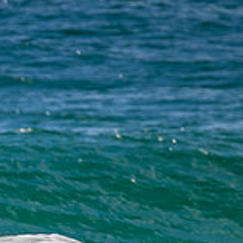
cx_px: -164
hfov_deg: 0.7
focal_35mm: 2520
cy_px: 278
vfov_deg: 0.7
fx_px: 20014
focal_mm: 800
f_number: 11
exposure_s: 1/2000
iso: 640
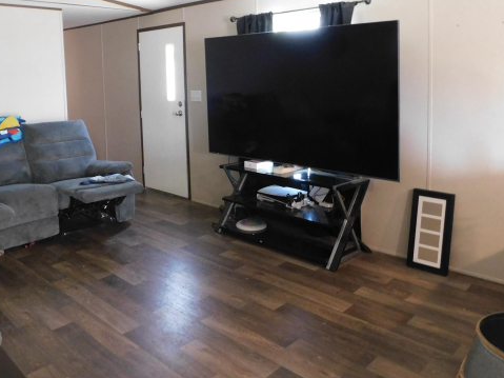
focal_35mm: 32
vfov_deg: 43.4
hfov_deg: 56.8
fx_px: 466
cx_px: 241
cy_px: 120
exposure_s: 1/10
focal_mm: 4
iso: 400
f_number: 3
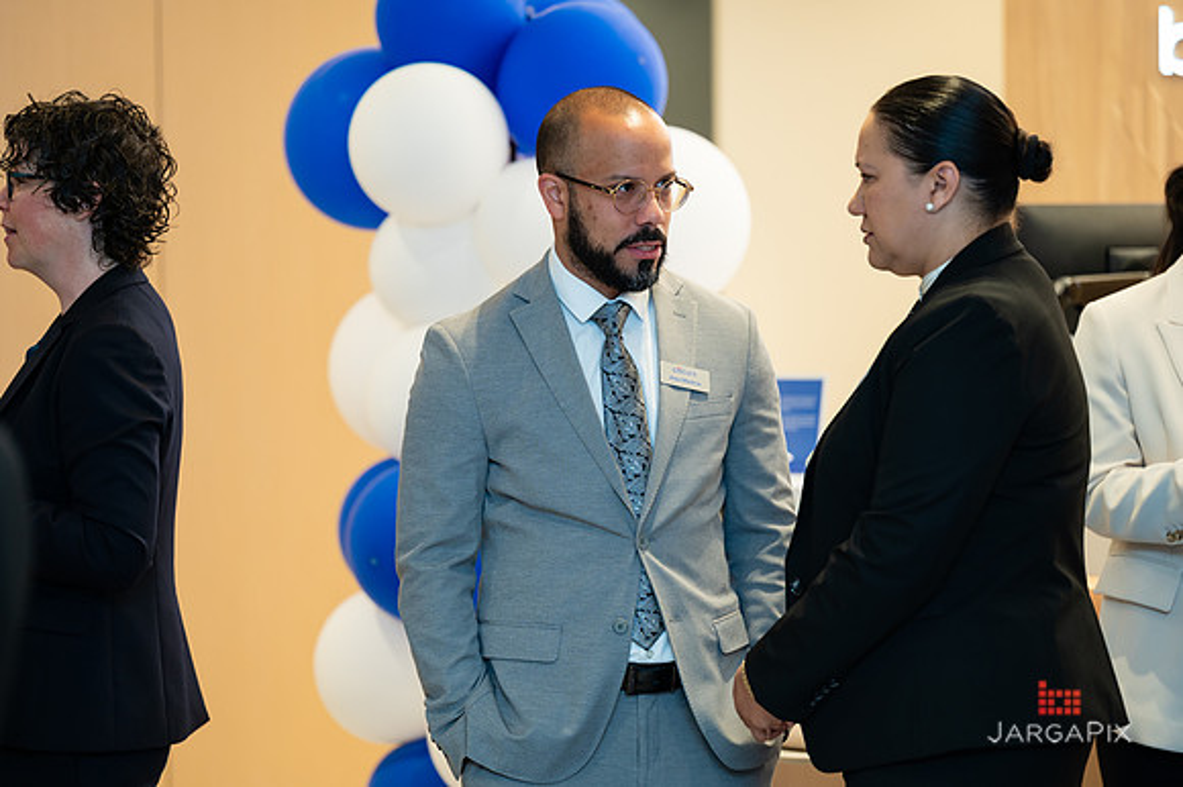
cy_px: 394
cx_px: 592
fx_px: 4457
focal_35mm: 136
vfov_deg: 10.1
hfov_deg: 15.1
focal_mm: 135
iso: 400
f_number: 3.2
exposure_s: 1/160
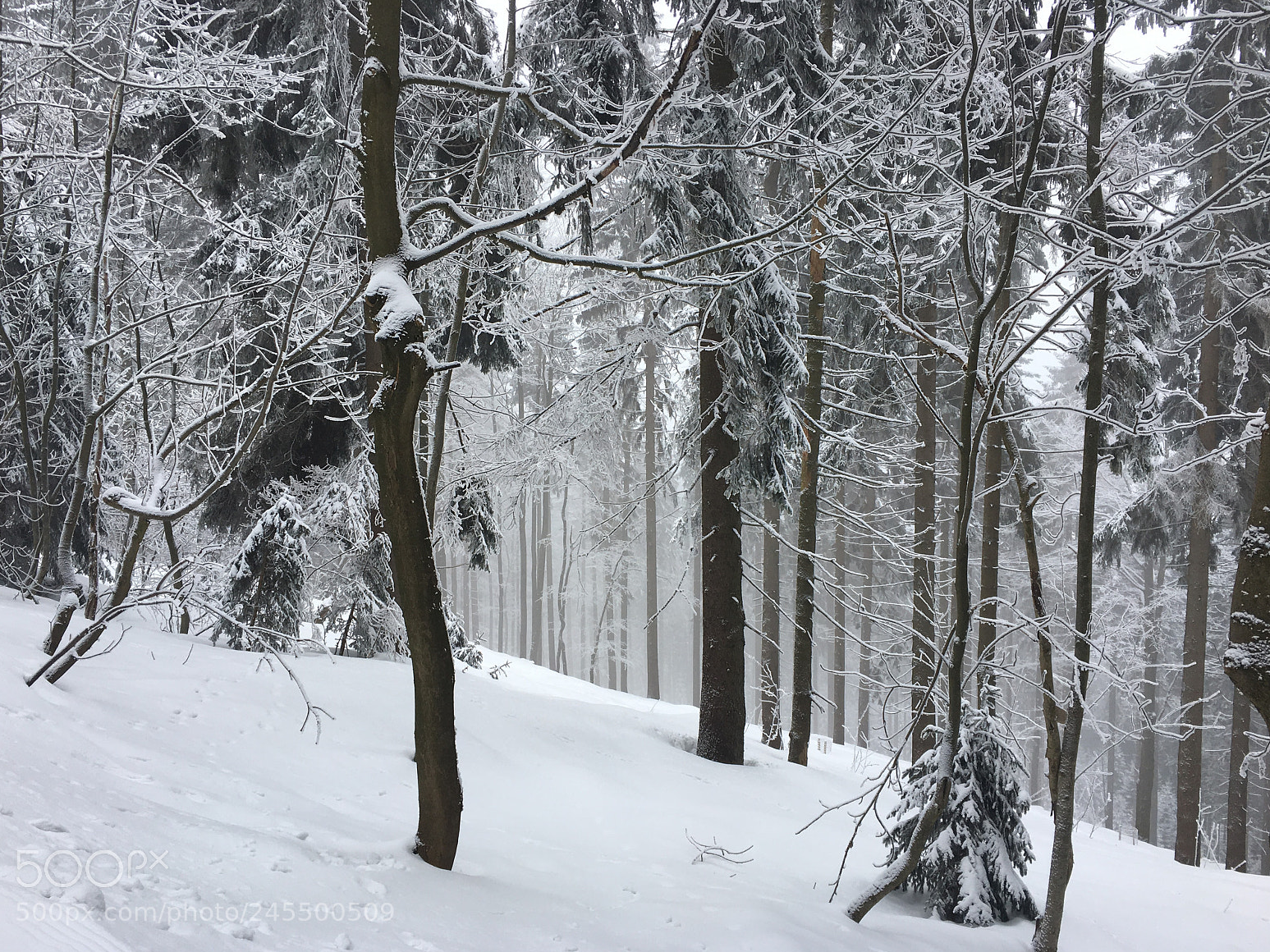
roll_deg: -0.3
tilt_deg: -5.7
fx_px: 1101
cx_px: 621
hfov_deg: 60.0
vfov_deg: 46.8
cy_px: 484
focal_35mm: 30
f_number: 2.2
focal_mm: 4.15
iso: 25
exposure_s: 1/327
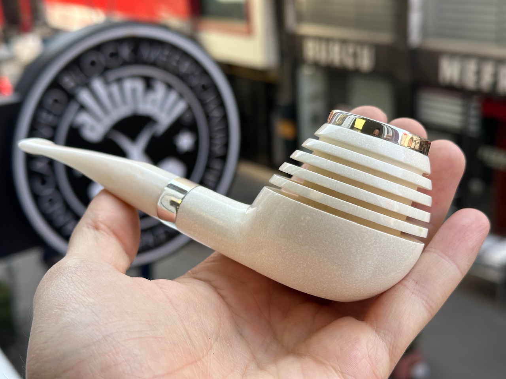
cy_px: 190
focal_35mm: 48
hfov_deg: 39.7
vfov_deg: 30.3
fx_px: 702
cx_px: 253
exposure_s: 1/604
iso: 64
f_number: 1.78
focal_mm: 6.86
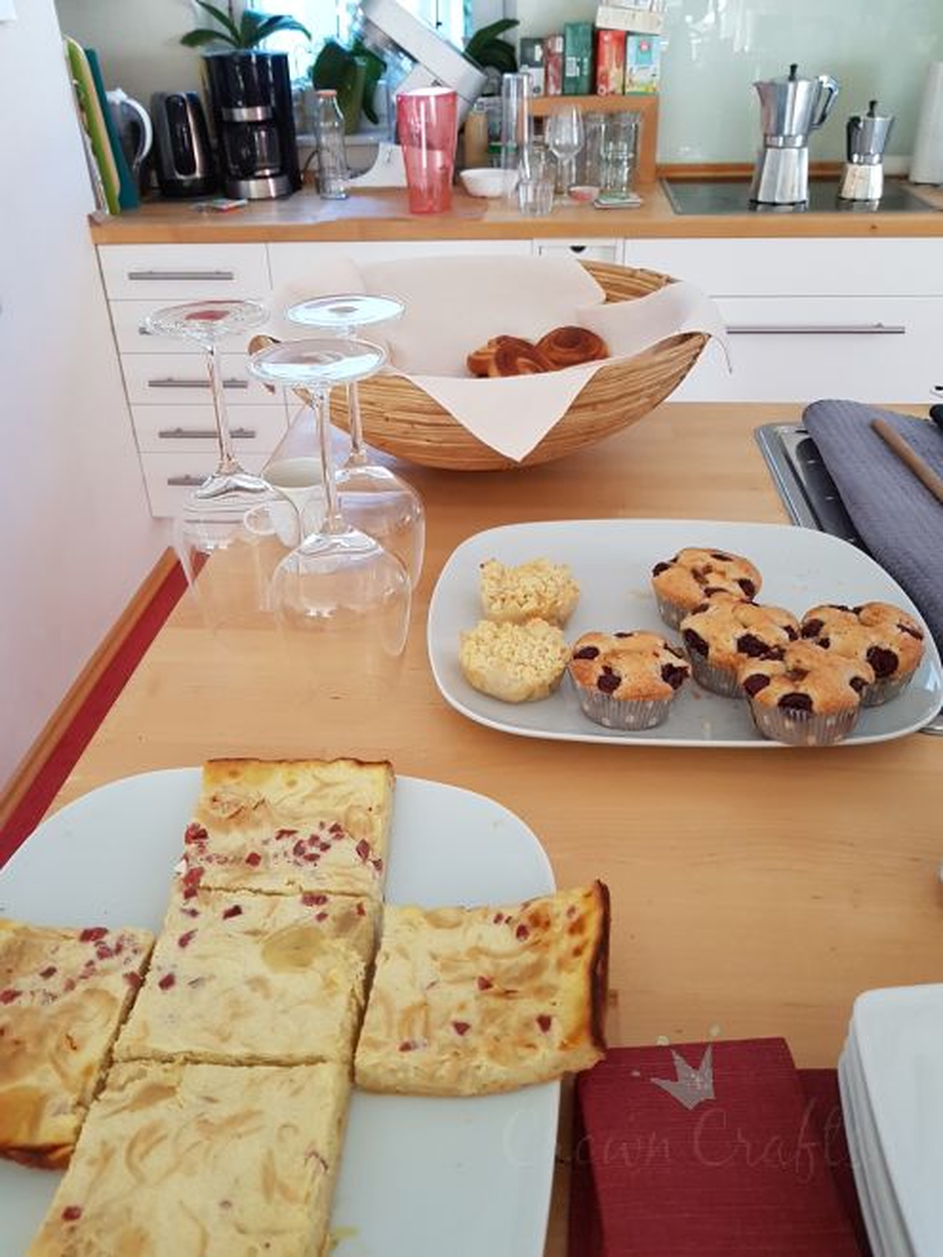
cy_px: 628
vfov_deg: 67.3
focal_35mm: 26
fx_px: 944
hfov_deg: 53.1
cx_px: 472
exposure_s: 1/60
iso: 160
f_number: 1.7
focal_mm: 4.2
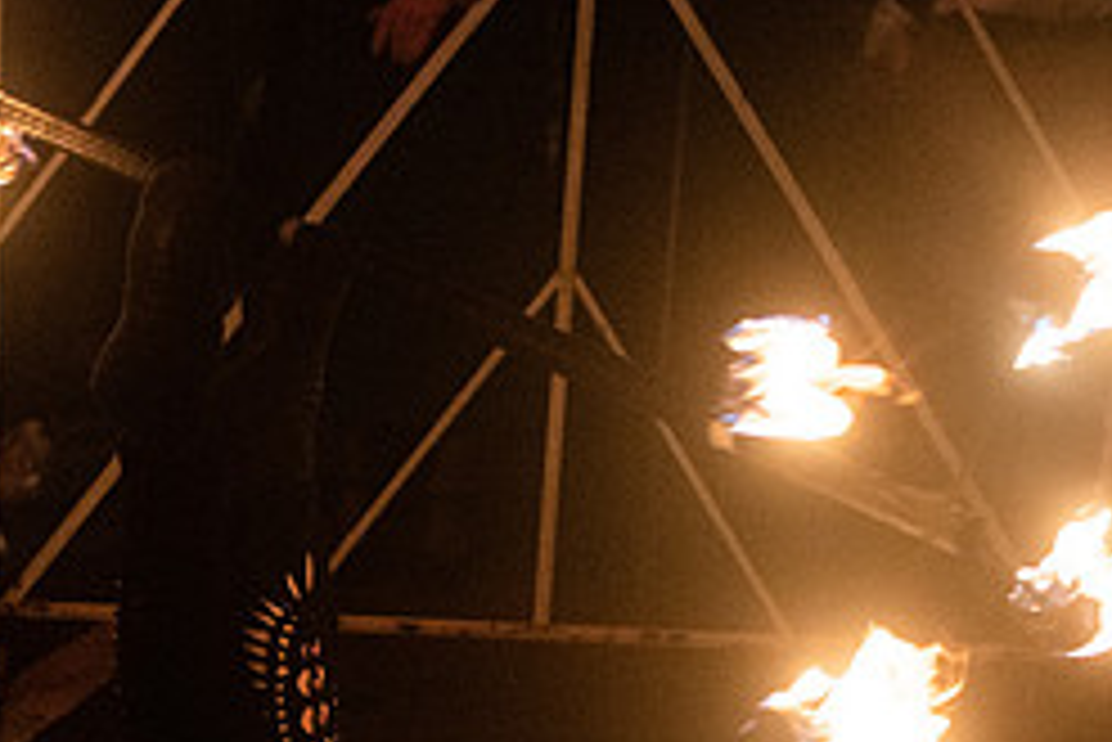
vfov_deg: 12.5
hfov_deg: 18.9
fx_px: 3338
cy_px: 780
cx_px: 419
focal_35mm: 108
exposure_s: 1/320
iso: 2000
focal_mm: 40
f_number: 3.5
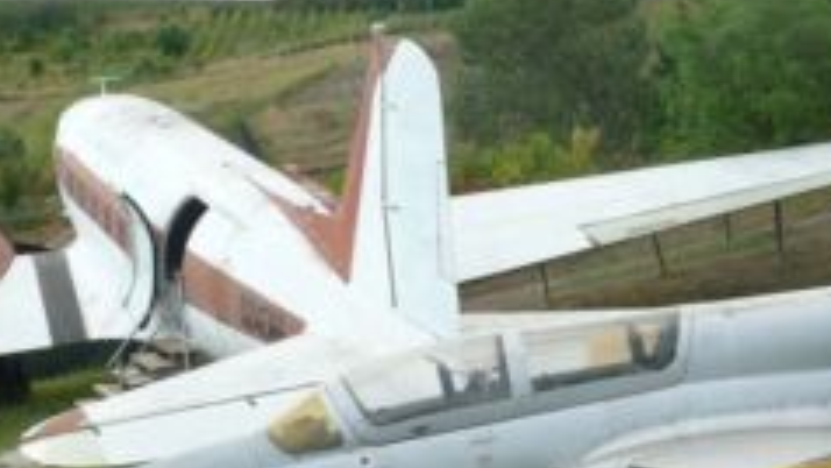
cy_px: 375
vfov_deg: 15.0
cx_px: 807
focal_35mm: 80
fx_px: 1763
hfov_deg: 25.4
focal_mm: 7.4
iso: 100
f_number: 5
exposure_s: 1/200
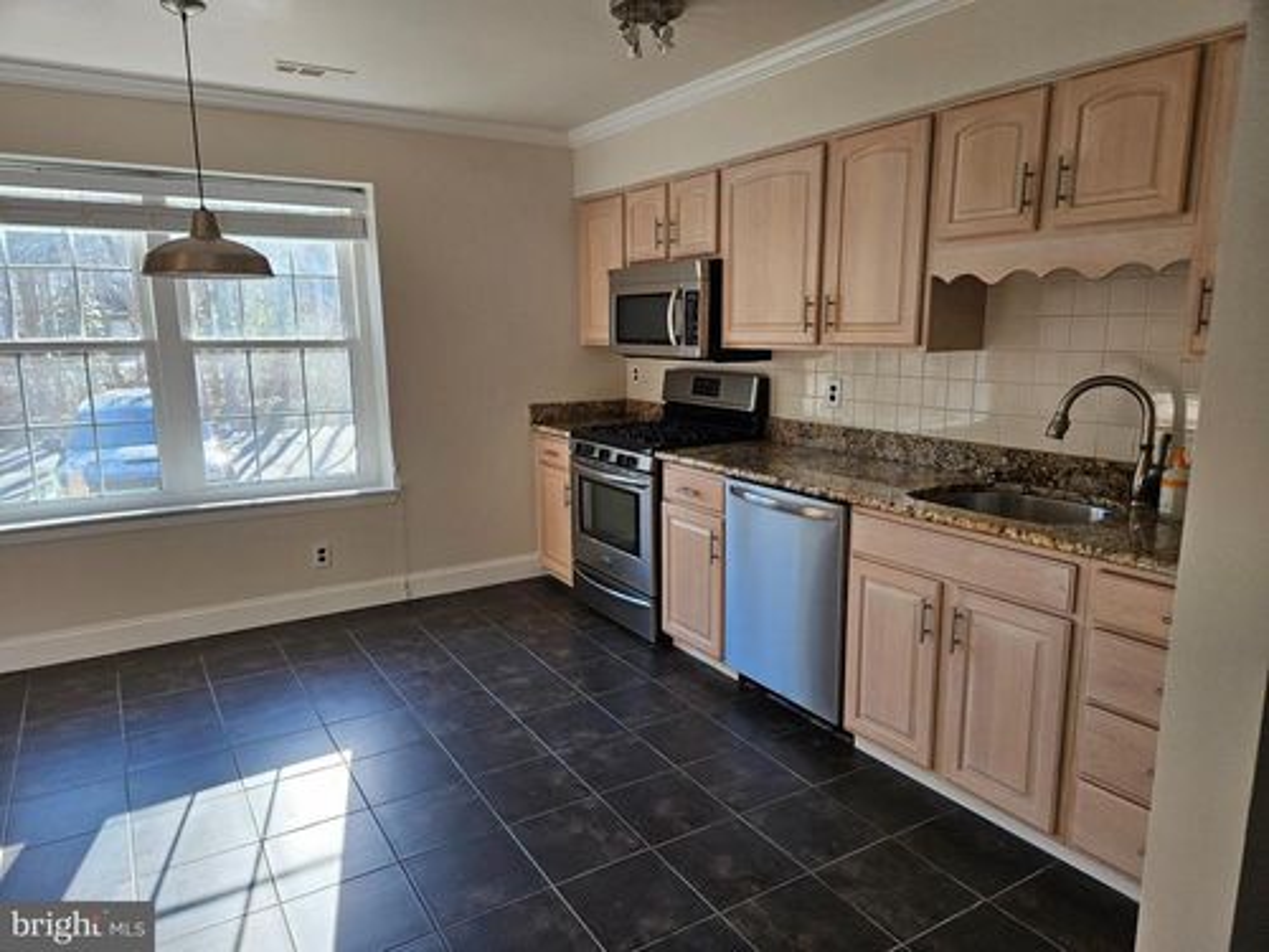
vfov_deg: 58.9
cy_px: 476
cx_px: 634
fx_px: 843
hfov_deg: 73.9
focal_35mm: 23
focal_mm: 5.4
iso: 100
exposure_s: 1/120
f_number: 1.8
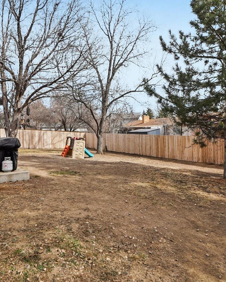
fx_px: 184
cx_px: 118
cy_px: 138
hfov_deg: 63.1
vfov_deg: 75.0
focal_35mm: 22
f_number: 8
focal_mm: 10
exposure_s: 1/125
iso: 100
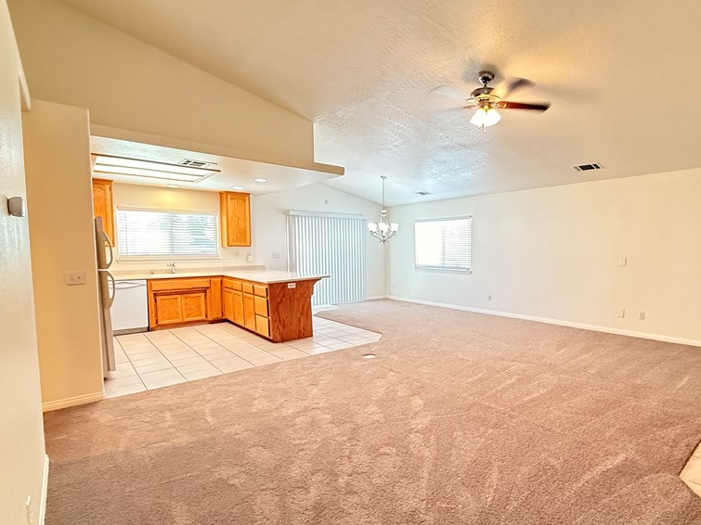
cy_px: 274
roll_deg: -0.1
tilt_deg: -4.2
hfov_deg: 83.1
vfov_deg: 68.6
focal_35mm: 19
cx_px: 436
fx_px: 385
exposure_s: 1/60
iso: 800
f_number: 2.2
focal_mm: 2.22
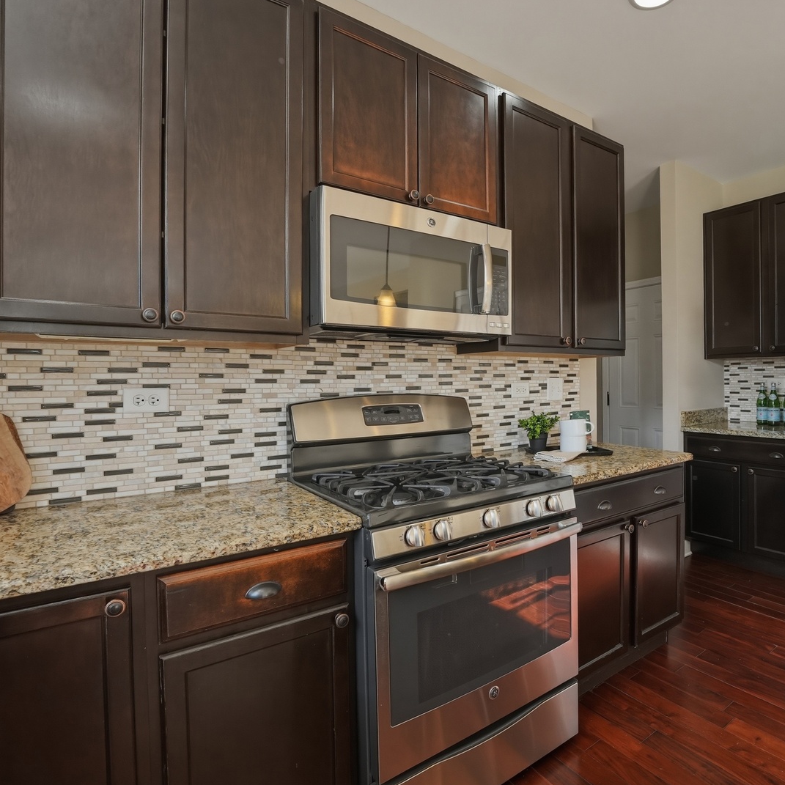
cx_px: 482
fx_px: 462
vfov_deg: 80.7
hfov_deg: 79.5
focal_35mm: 18
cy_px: 393
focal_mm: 14
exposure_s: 1/200
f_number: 7.1
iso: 1000
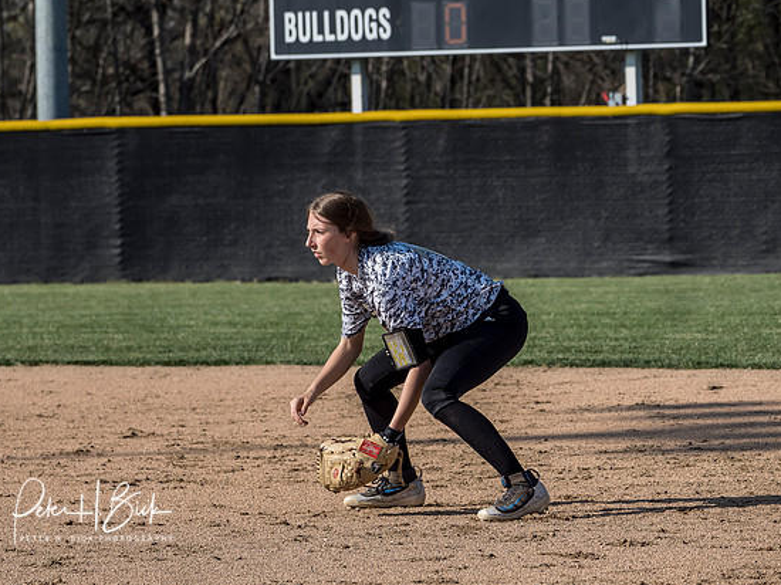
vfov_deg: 5.5
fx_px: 6044
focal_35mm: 268
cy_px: 279
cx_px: 382
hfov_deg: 7.4
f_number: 6.3
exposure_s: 1/1600
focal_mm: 127
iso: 400
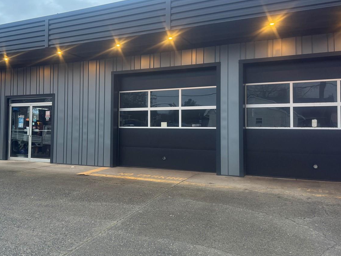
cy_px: 113
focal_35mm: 34
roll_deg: -0.4
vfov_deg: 41.7
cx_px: 118
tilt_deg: +2.7
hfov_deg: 53.1
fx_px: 335
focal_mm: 6.76
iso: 125
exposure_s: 1/60
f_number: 1.78
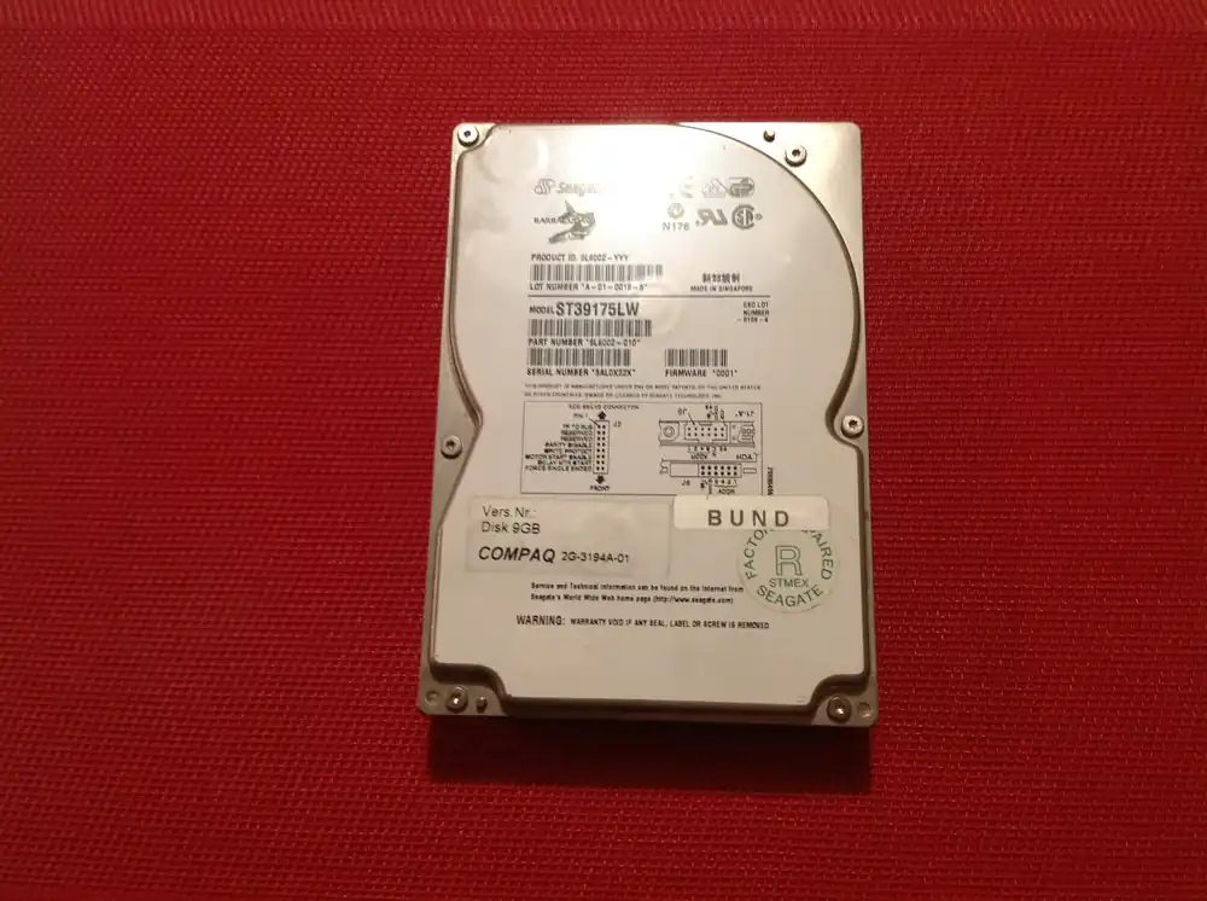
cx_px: 604
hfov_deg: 52.7
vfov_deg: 40.6
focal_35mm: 35
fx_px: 1218
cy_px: 450
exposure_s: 1/15
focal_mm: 4.28
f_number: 2.4
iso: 100
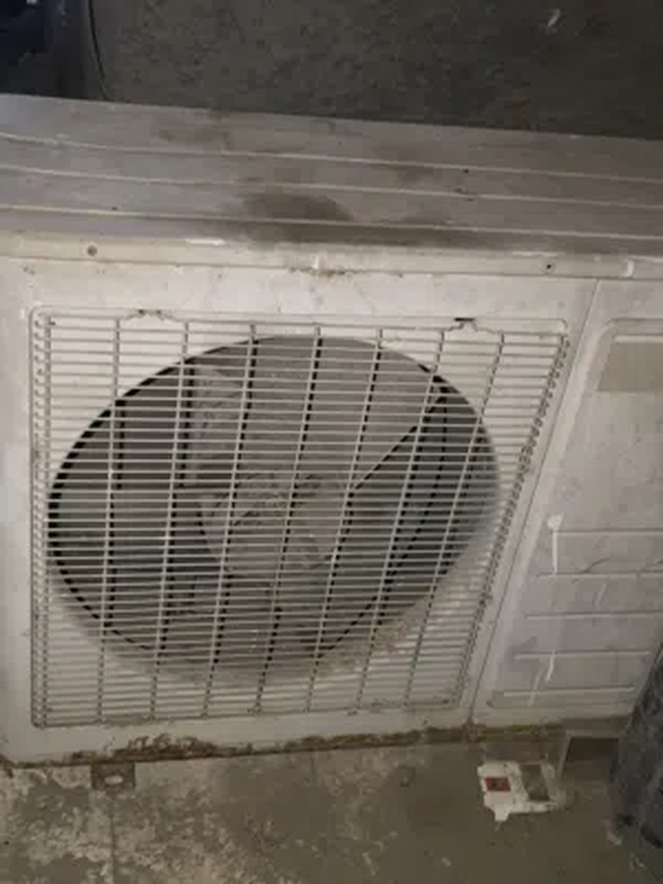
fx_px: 1175
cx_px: 332
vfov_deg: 41.2
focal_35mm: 46
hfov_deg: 31.5
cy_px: 442
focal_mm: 6.14
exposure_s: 1/20
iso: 6400
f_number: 1.65
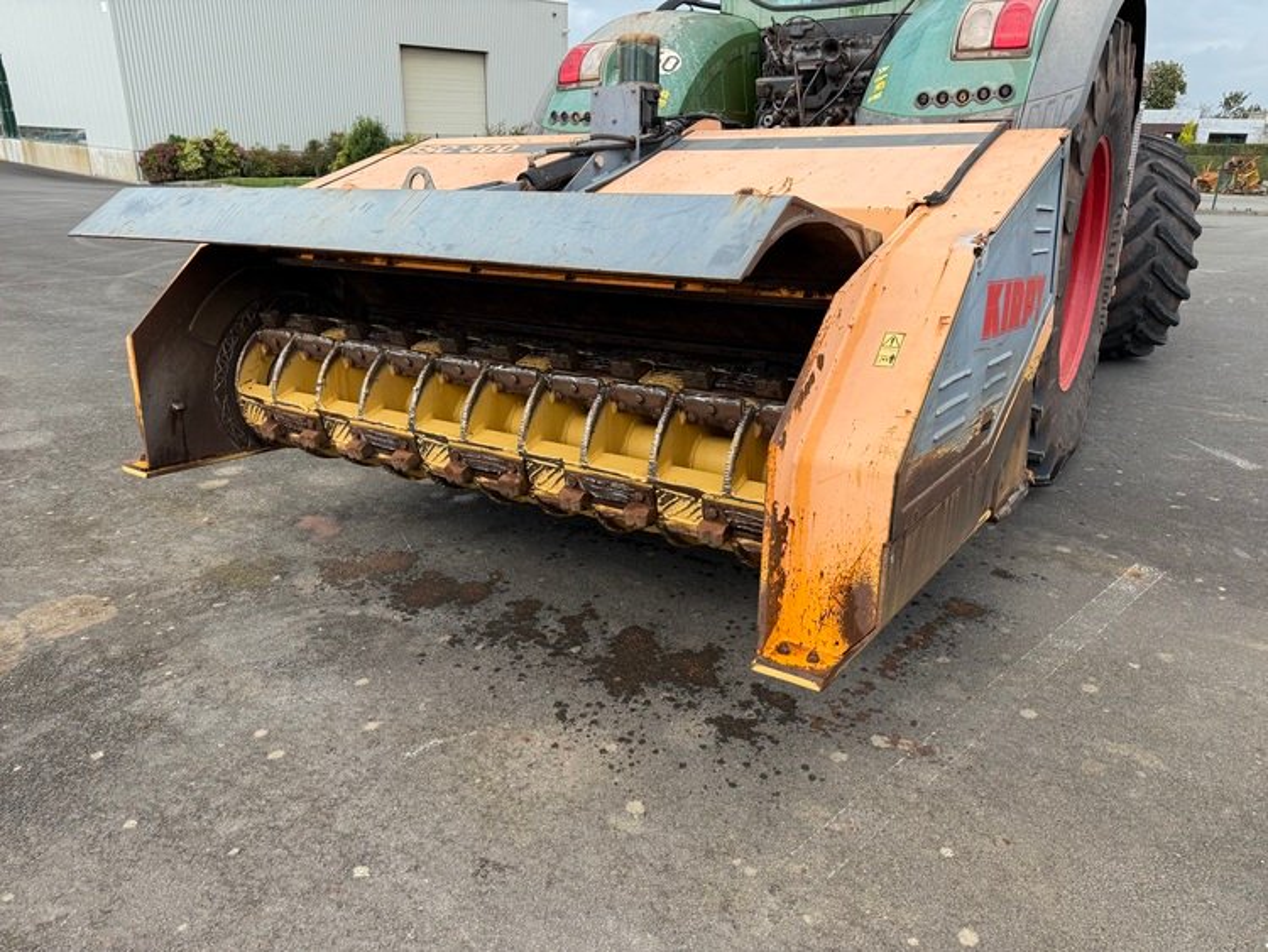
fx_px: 879
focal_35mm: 24
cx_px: 634
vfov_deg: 56.8
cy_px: 476
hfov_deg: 71.6
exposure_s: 1/1585
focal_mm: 6.76
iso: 80
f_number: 1.78
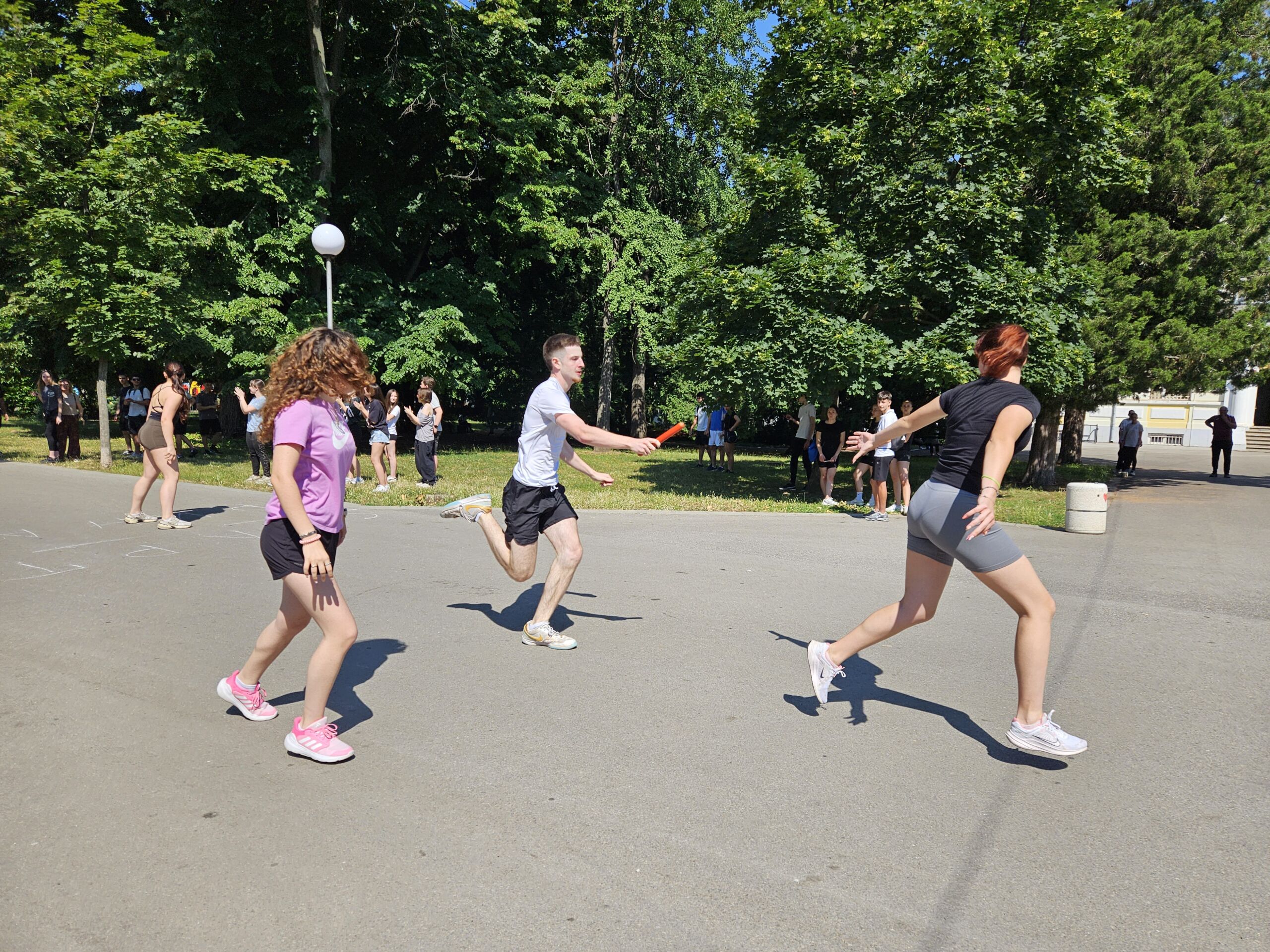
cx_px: 635
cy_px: 476
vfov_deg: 58.9
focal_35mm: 23
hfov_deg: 73.9
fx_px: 844
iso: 25
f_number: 1.8
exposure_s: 1/1951
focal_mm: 5.4
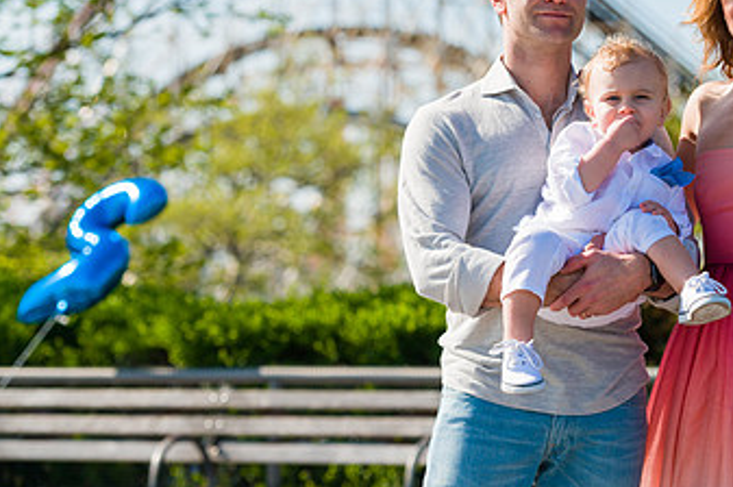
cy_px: 130
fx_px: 3926
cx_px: 572
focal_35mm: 193
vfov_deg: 7.1
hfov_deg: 10.6
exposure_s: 1/2000
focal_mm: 112
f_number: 5
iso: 200
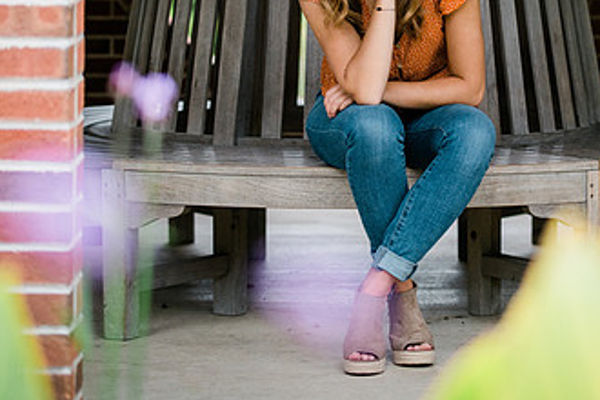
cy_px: 74
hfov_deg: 12.4
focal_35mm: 165
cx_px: 418
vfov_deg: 8.3
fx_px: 2750
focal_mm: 92
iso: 320
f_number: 2.8
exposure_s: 1/500
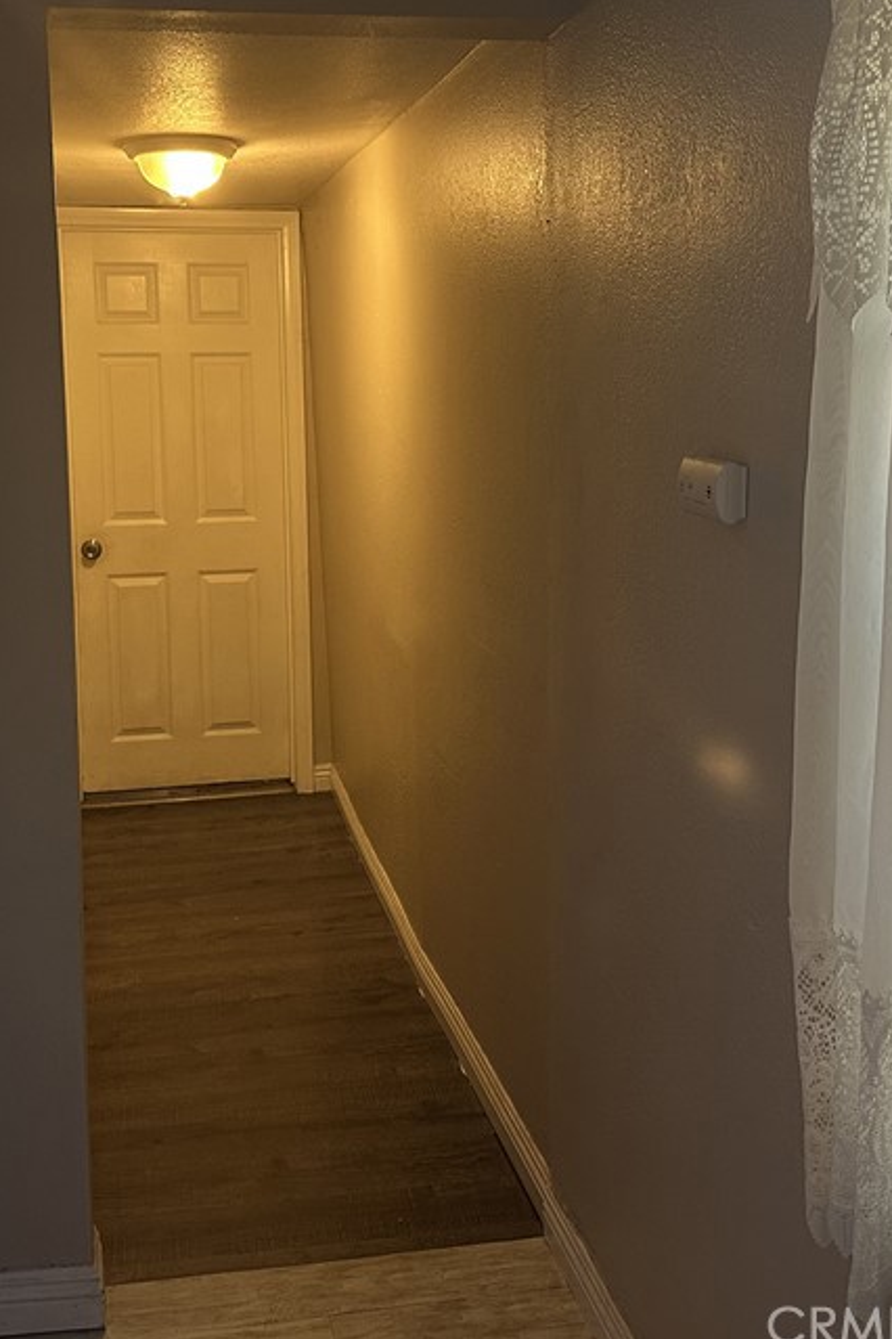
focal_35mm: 40
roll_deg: -0.9
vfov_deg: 48.2
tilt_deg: -6.0
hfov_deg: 33.4
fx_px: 1487
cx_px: 412
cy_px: 551
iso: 200
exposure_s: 1/120
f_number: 1.78
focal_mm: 6.86
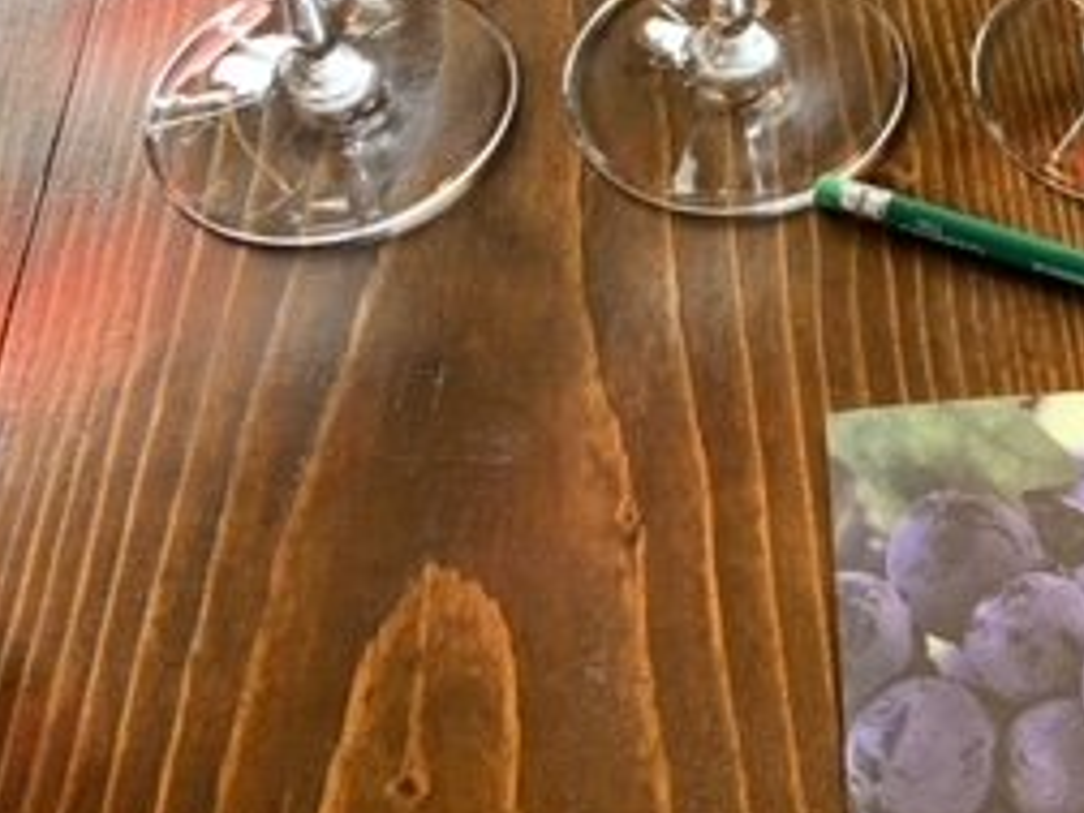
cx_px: 1131
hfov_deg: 27.4
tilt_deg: -45.4
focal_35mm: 66
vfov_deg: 21.1
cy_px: -95
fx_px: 2067
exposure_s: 1/60
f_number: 1.8
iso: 125
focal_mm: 4.25
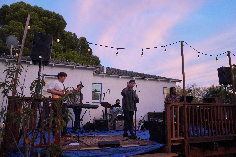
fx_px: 167
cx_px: 118
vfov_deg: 50.4
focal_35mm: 26
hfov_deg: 70.4
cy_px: 78
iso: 2000
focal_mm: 17
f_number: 4
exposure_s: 1/160
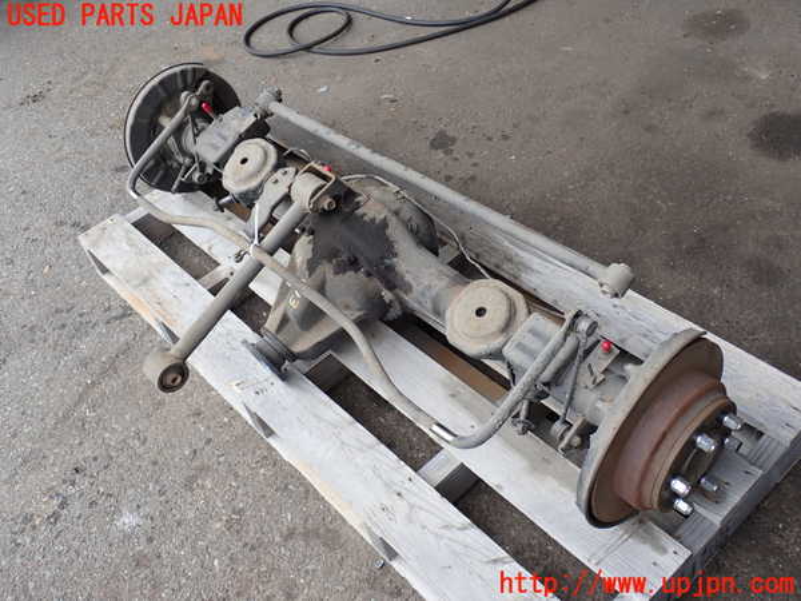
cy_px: 300
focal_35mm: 36
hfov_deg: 51.4
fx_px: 833
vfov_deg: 39.7
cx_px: 400
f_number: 3.5
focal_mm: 6.37
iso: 100
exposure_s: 1/200
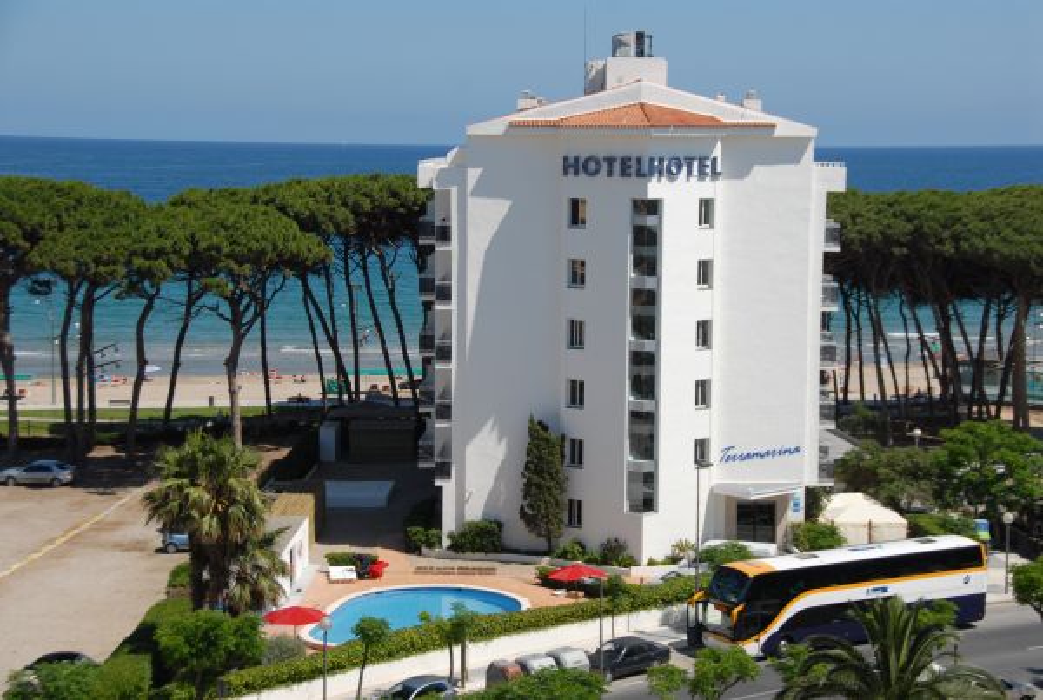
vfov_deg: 19.0
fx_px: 2091
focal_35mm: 72
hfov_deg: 28.0
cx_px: 522
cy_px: 350
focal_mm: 48
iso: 100
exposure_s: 1/500
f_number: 6.3
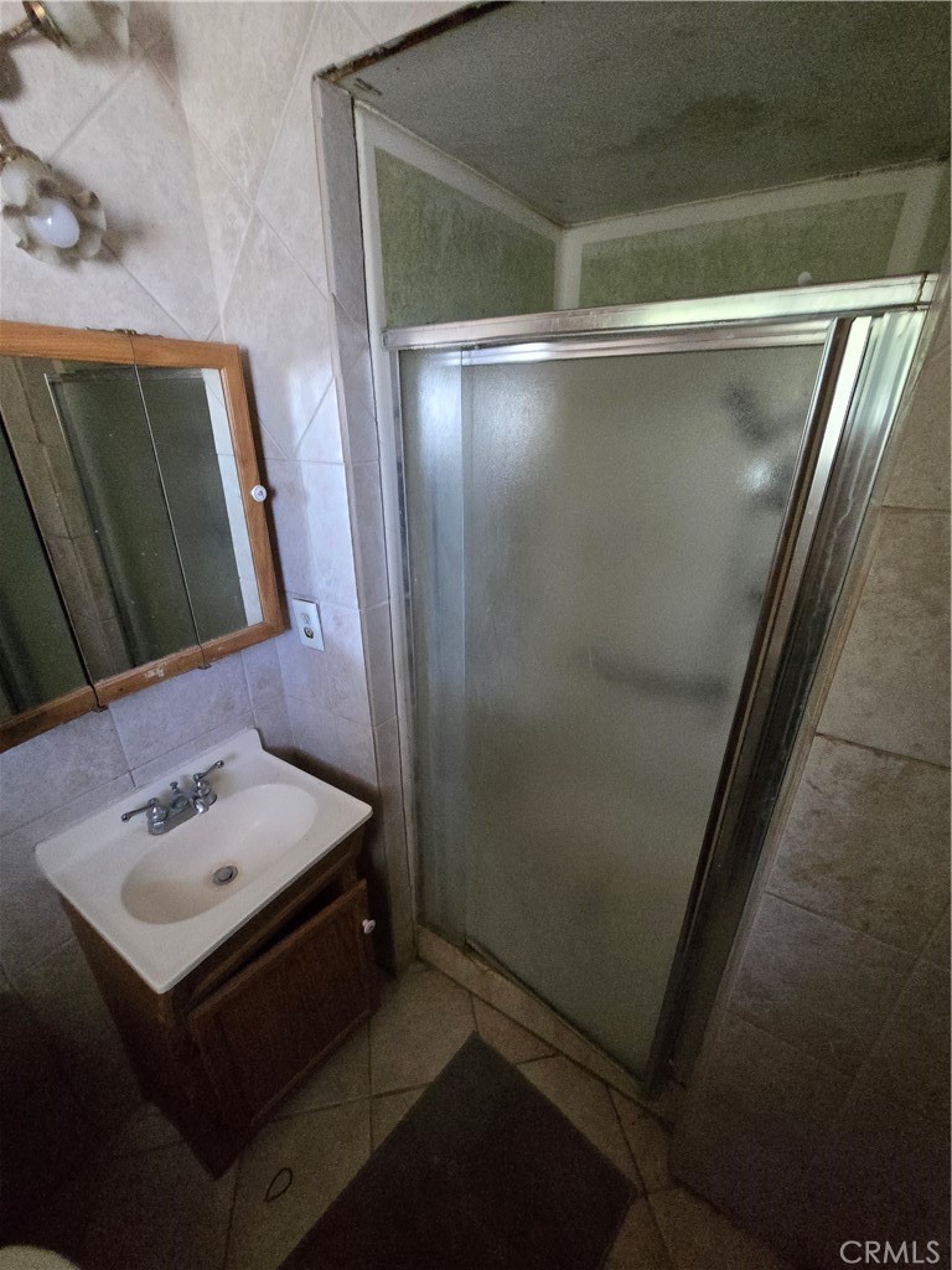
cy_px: 635
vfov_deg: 106.2
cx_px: 476
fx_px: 477
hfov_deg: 89.9
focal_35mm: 13
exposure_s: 1/60
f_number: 2.2
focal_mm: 2.2
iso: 1250
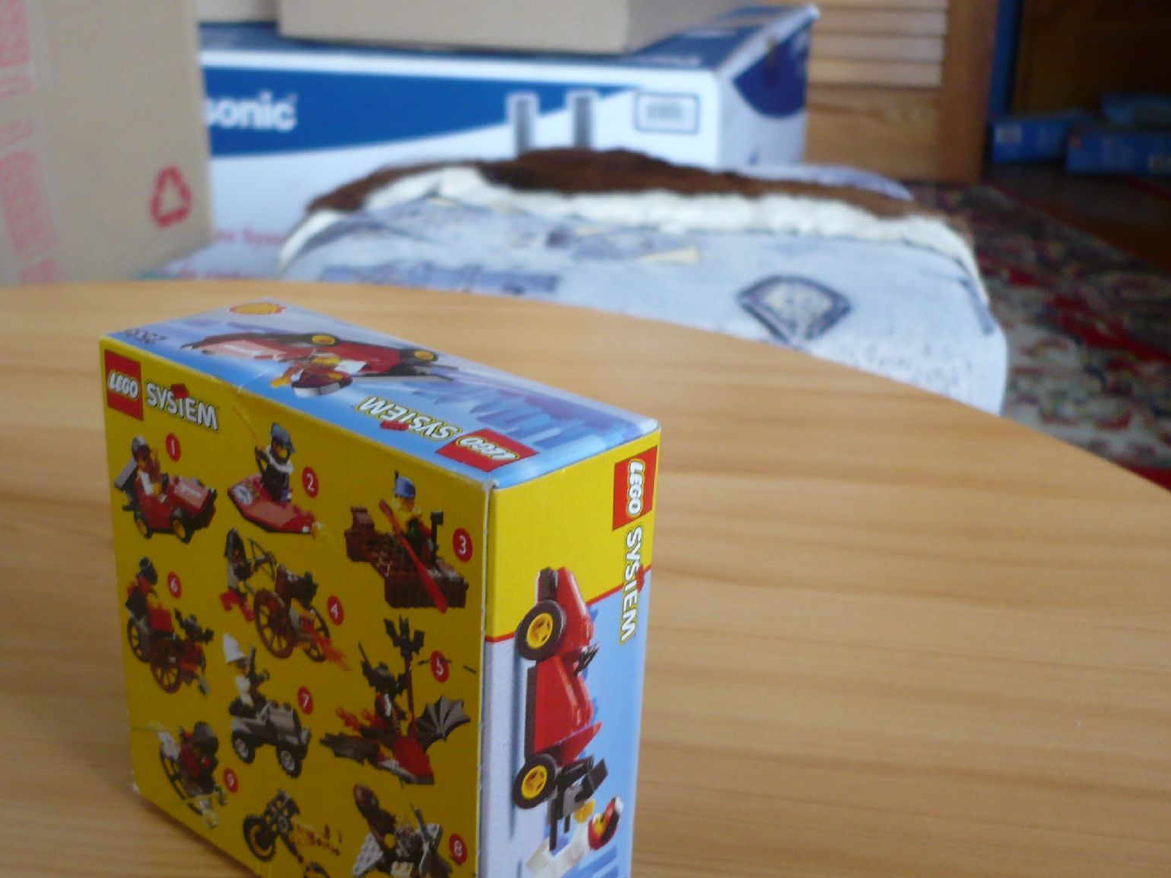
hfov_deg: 41.7
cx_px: 421
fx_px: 1522
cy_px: 515
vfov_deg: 32.1
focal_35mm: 45
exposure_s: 1/30
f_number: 2.8
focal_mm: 5.8
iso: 125
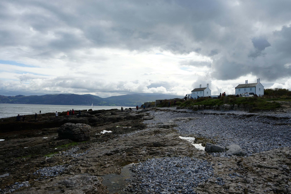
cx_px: 146
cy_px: 97
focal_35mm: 28
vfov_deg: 46.4
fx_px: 226
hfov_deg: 65.5
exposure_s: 1/200
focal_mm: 28
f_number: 10
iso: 100
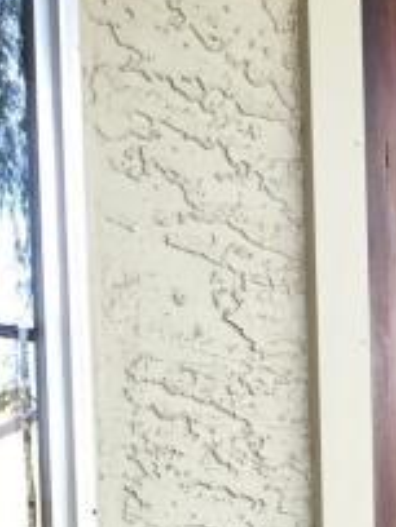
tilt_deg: -1.6
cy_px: 708
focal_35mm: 109
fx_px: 1663
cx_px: 681
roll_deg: +1.0
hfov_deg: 12.5
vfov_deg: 16.9
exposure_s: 1/30
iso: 32
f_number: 2.2
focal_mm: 4.15
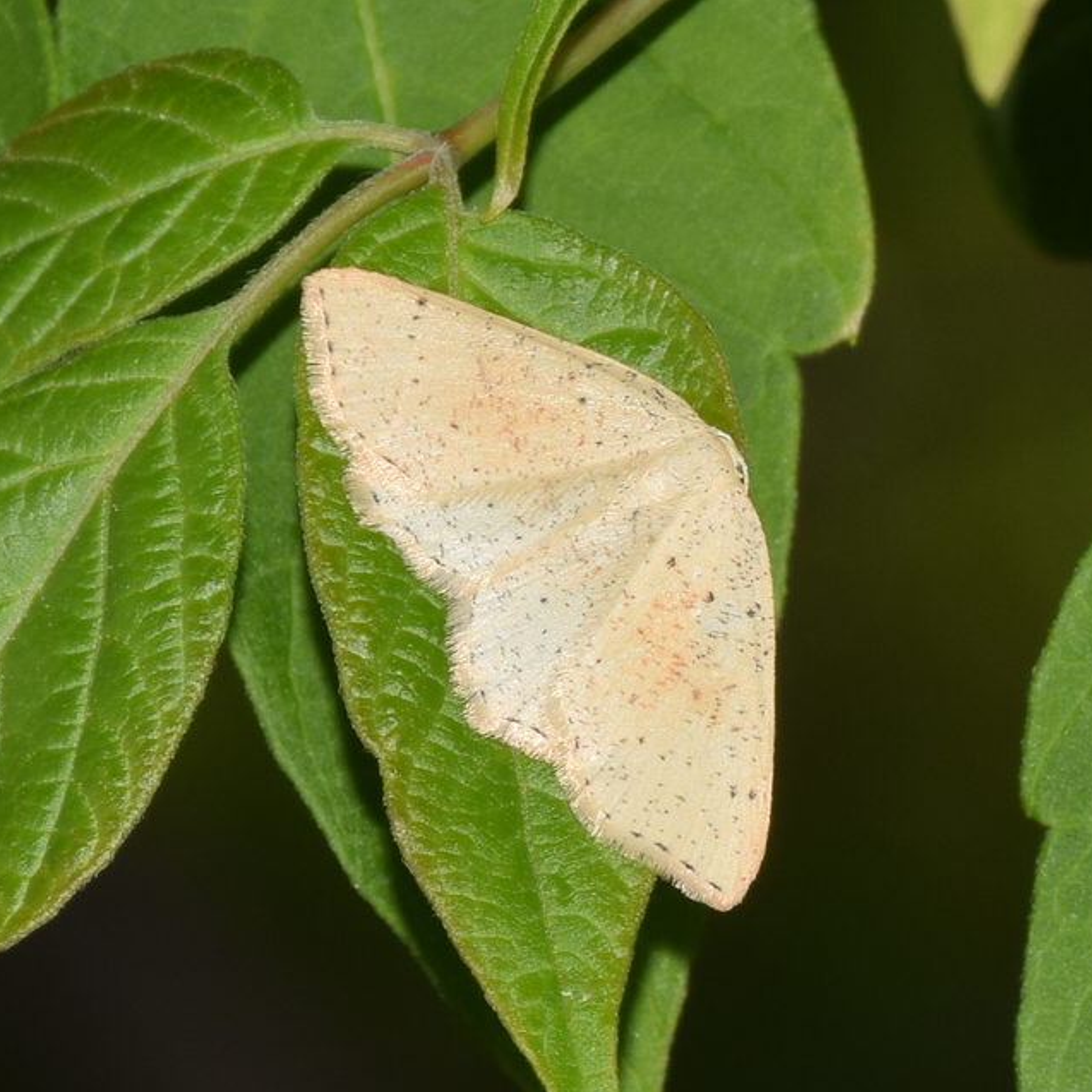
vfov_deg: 6.5
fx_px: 9601
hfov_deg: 6.5
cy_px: 547
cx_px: 595
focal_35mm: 269
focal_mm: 140
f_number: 13
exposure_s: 1/160
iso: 100
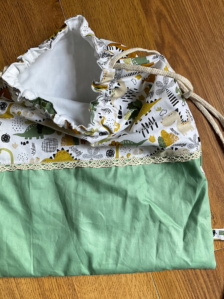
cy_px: 150
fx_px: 302
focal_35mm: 35
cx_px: 96
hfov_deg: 40.6
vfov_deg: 52.6
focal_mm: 3
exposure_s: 1/122
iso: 64
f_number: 1.8
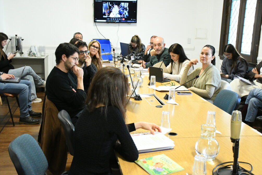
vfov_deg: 29.2
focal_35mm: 46
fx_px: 335
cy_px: 86
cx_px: 129
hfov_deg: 42.7
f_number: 4.5
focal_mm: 30
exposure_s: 1/200
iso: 10000
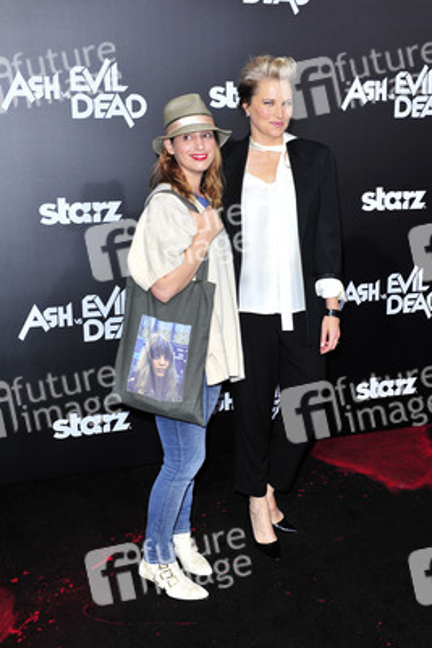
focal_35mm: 38
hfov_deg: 35.1
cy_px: 324
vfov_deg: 50.7
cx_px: 216
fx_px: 683
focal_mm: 38
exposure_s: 1/320
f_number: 5.6
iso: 640
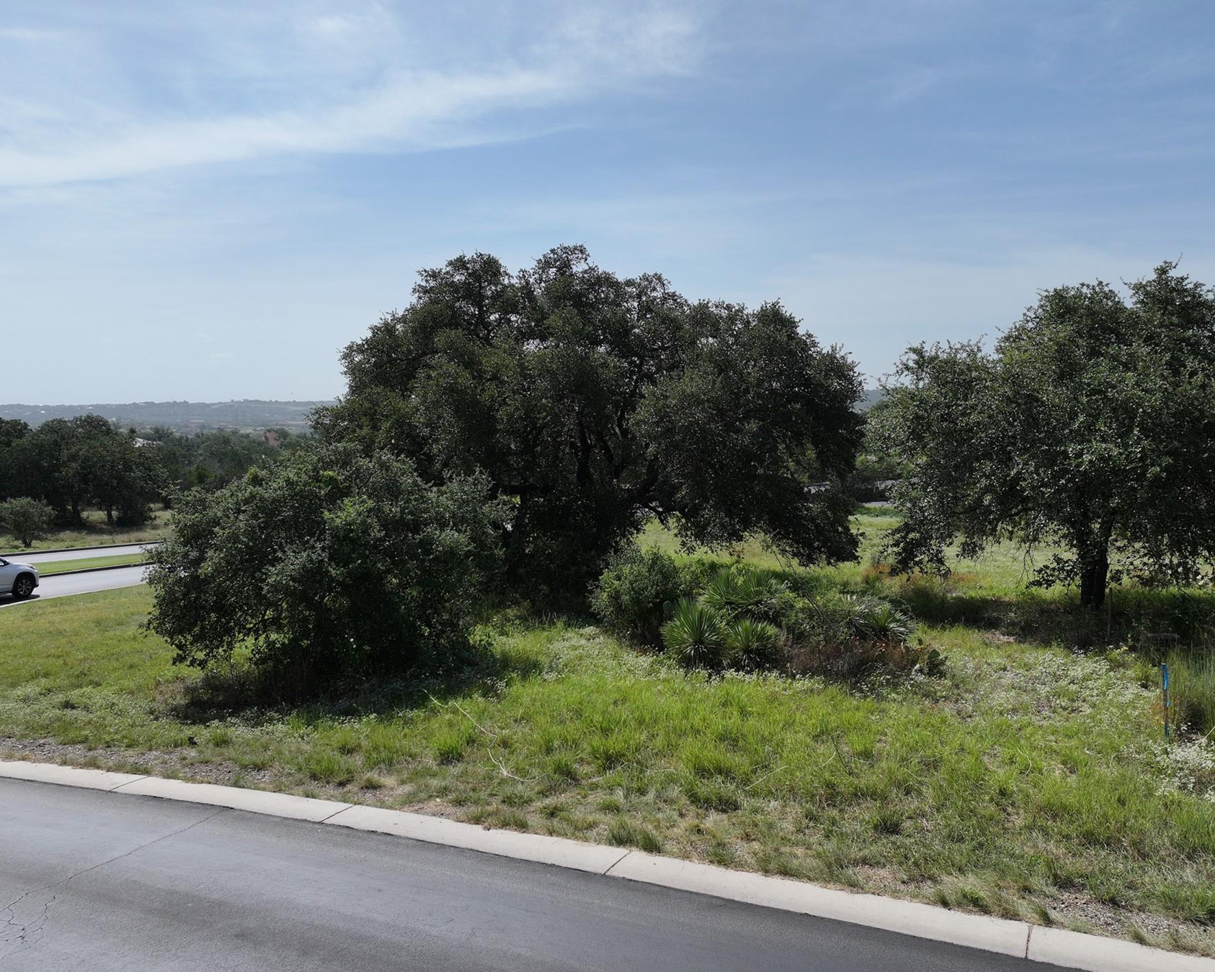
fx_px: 971
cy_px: 469
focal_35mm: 27
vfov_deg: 53.2
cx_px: 630
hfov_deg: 64.0
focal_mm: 12.29
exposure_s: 1/3200
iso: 140
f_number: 2.8
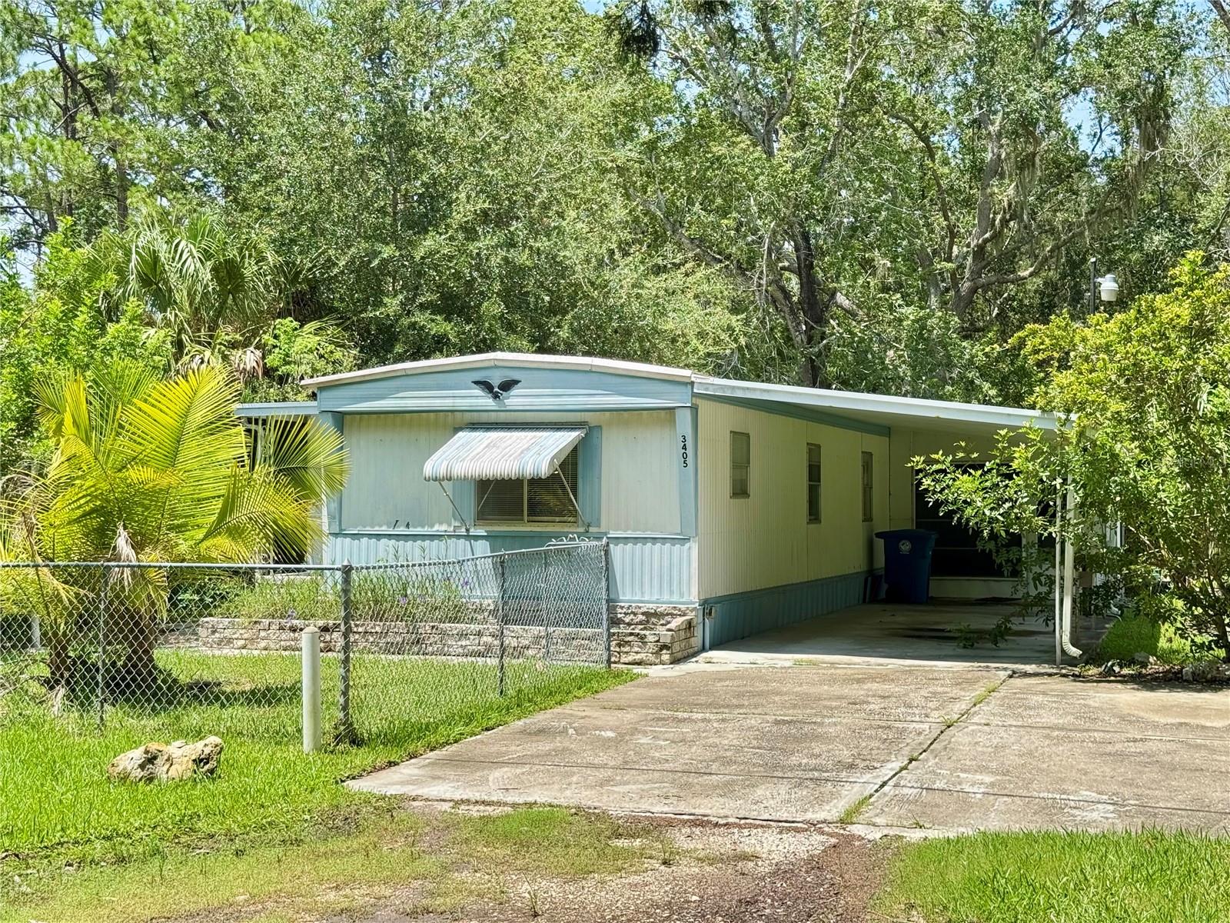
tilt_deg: +1.6
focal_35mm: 48
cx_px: 615
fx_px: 1706
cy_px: 462
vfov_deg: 30.3
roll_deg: -0.3
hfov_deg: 39.7
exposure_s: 1/1263
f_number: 1.78
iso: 64
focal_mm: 6.76
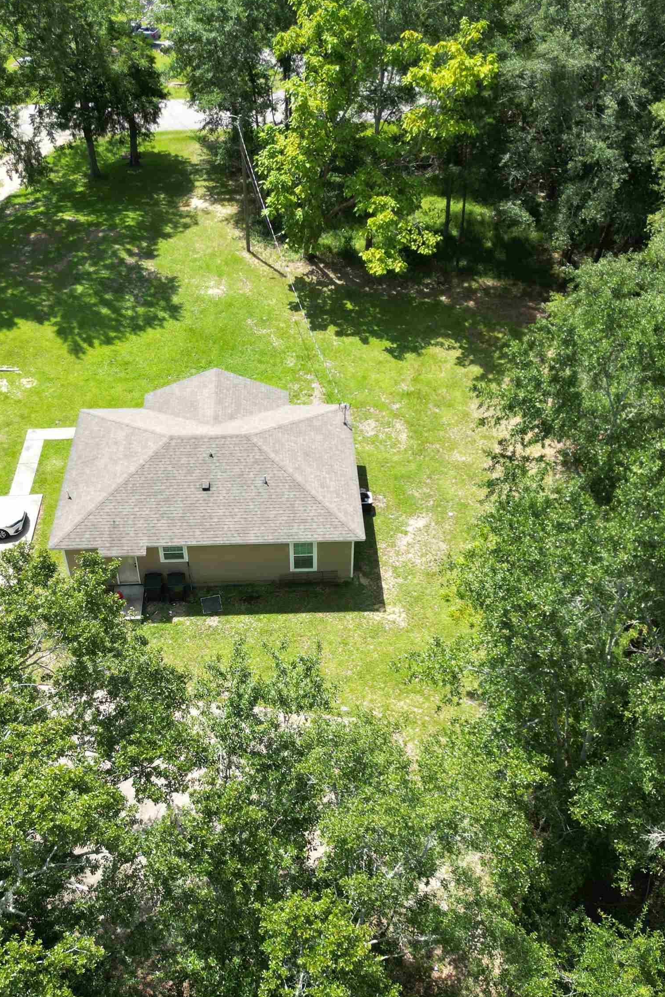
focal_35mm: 34
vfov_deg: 55.8
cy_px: 505
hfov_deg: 38.9
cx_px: 317
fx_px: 942
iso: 100
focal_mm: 6.72
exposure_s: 1/1000
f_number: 1.7
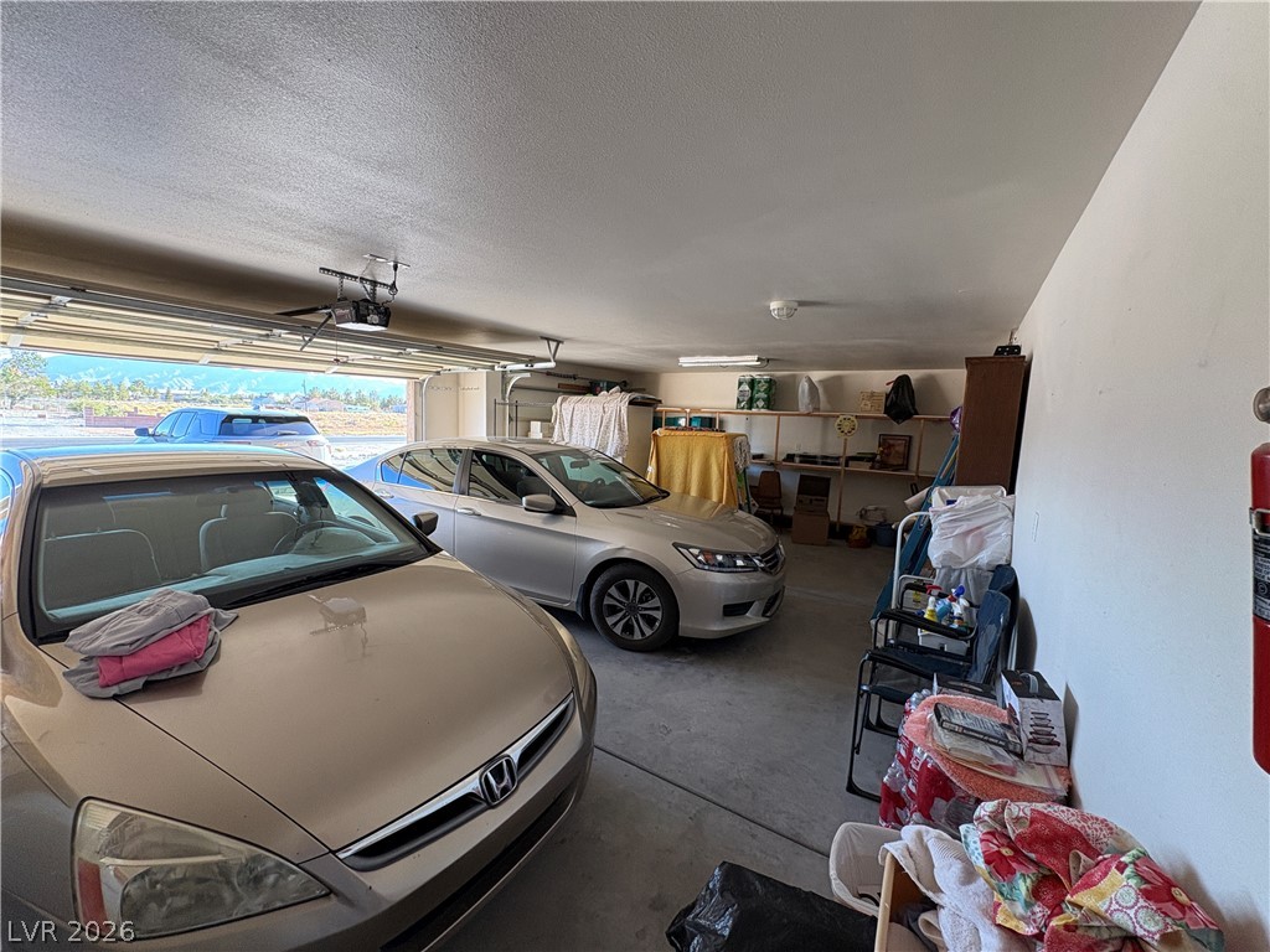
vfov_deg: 85.7
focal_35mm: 14
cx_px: 635
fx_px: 514
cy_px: 476
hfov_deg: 102.1
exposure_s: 1/99
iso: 160
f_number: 2.2
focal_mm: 2.22
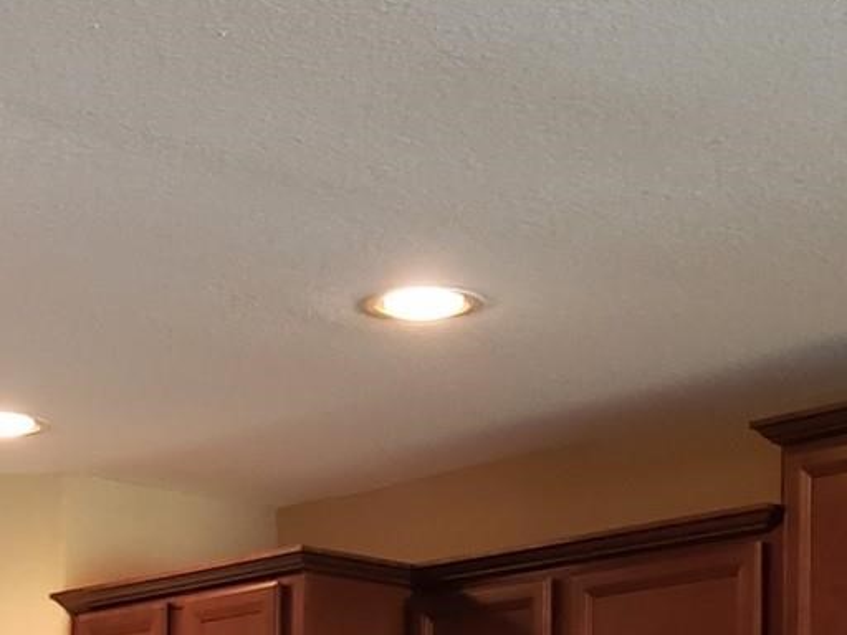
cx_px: 225
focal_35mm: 104
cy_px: 782
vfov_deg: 13.8
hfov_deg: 18.8
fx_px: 2545
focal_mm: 4.3
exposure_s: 1/60
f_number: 1.5
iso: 320
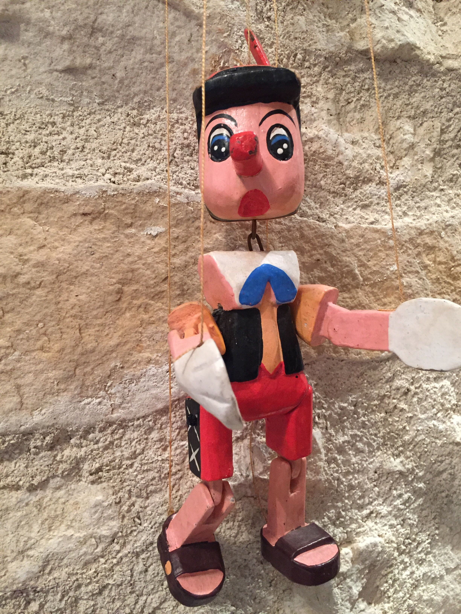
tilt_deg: -2.3
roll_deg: +1.3
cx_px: 230
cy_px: 307
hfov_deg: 48.2
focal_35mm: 29
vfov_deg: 61.7
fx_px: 515
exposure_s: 1/25
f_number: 2.2
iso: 250
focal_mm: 4.15
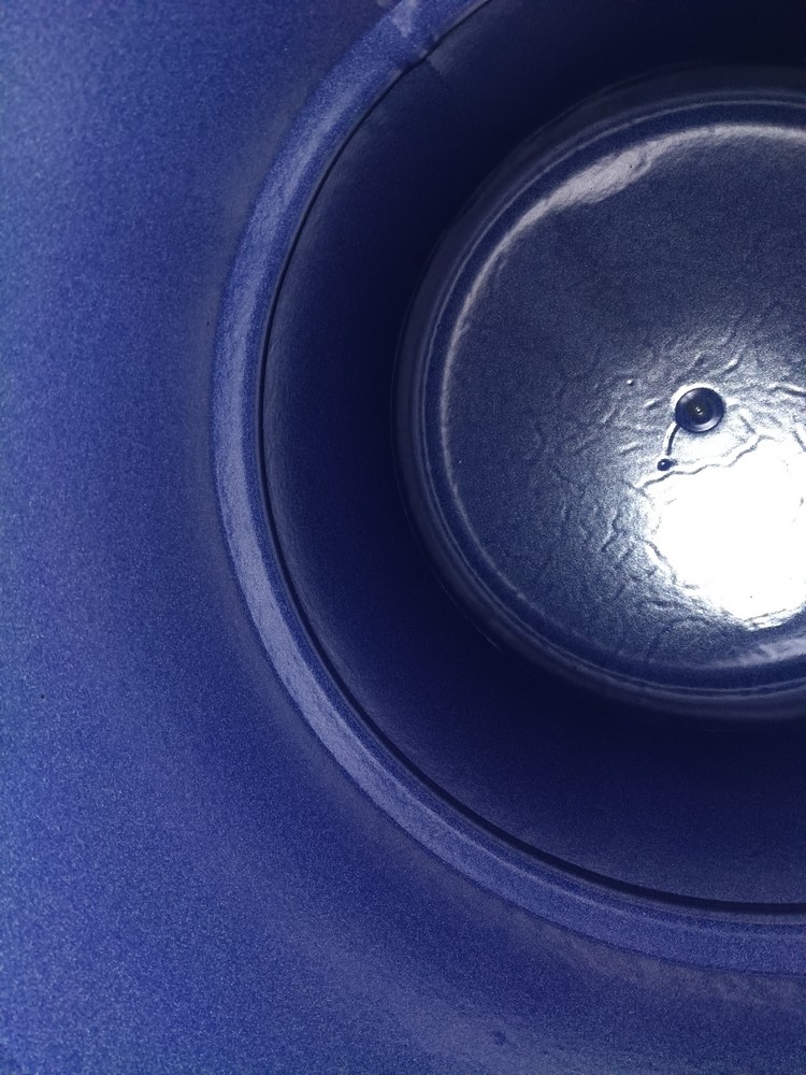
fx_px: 807
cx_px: 403
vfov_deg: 67.3
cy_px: 538
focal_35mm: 26
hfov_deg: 53.1
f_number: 1.8
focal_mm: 4.81
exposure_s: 1/33.3
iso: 100
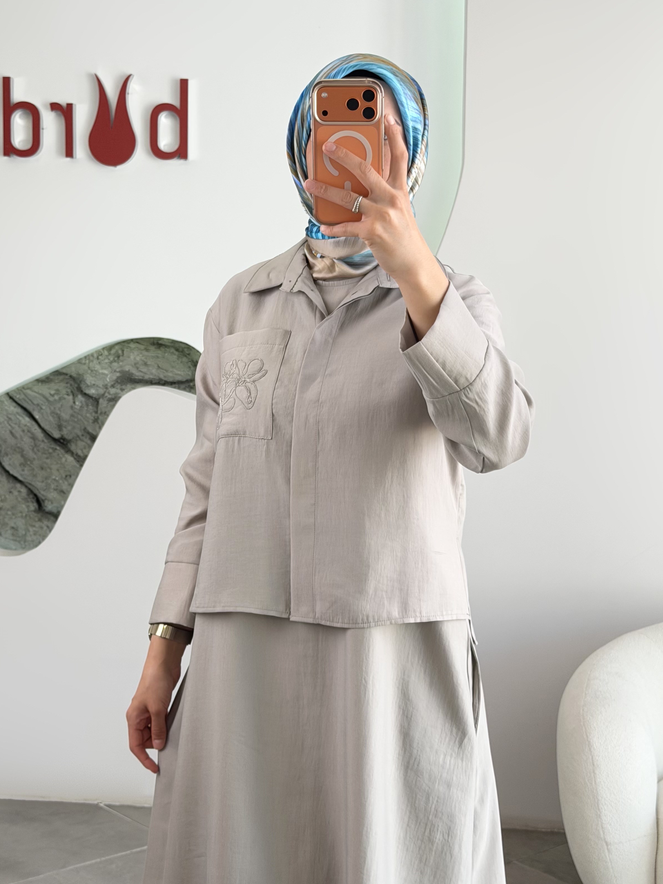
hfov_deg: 24.0
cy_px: 404
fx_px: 1558
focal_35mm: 61
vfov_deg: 31.7
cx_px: 304
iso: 64
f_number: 1.78
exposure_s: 1/307
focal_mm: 6.76
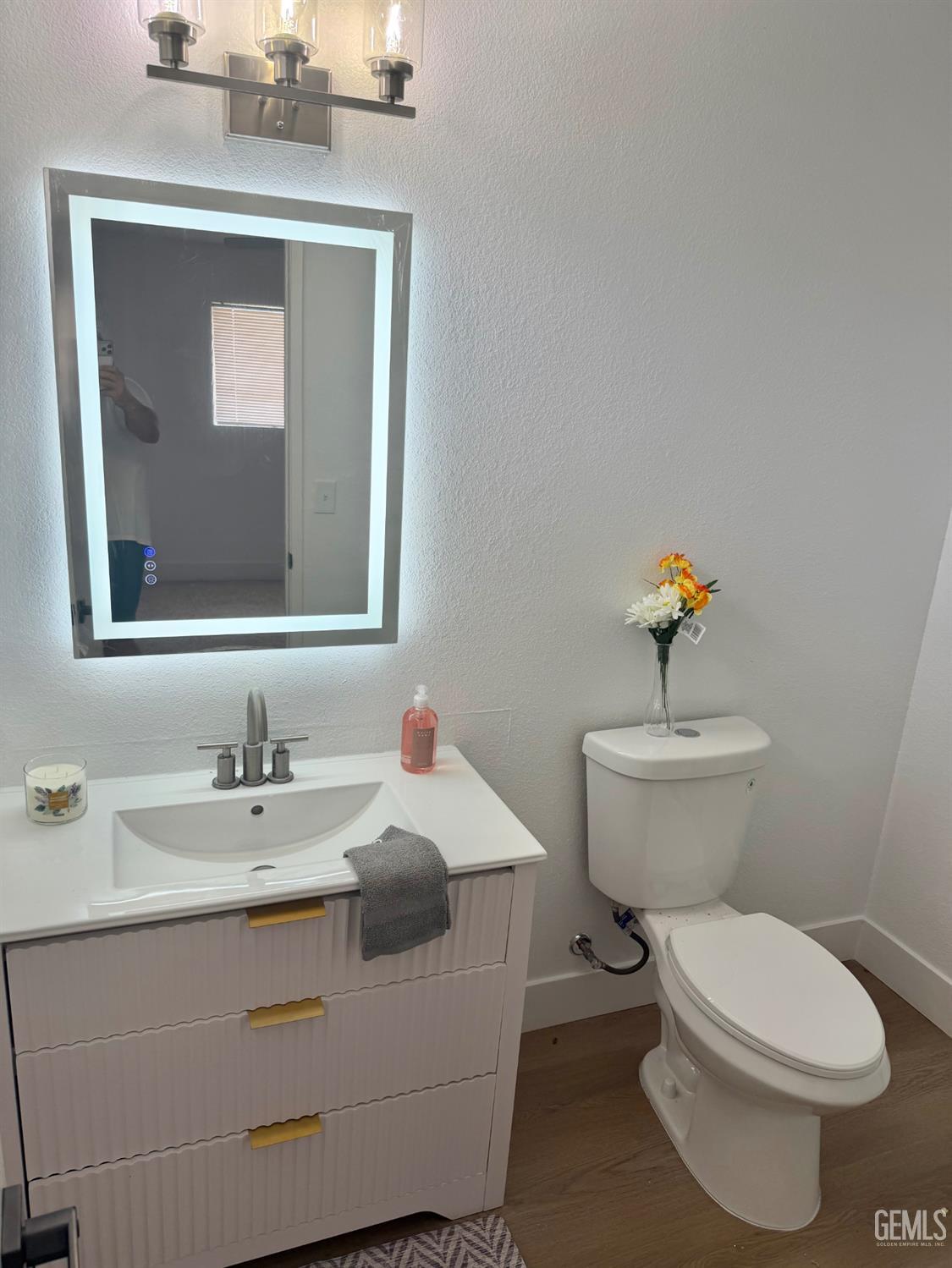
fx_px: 880
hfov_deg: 56.8
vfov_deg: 71.6
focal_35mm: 24
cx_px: 476
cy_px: 634
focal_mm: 6.76
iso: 80
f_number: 1.78
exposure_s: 1/211
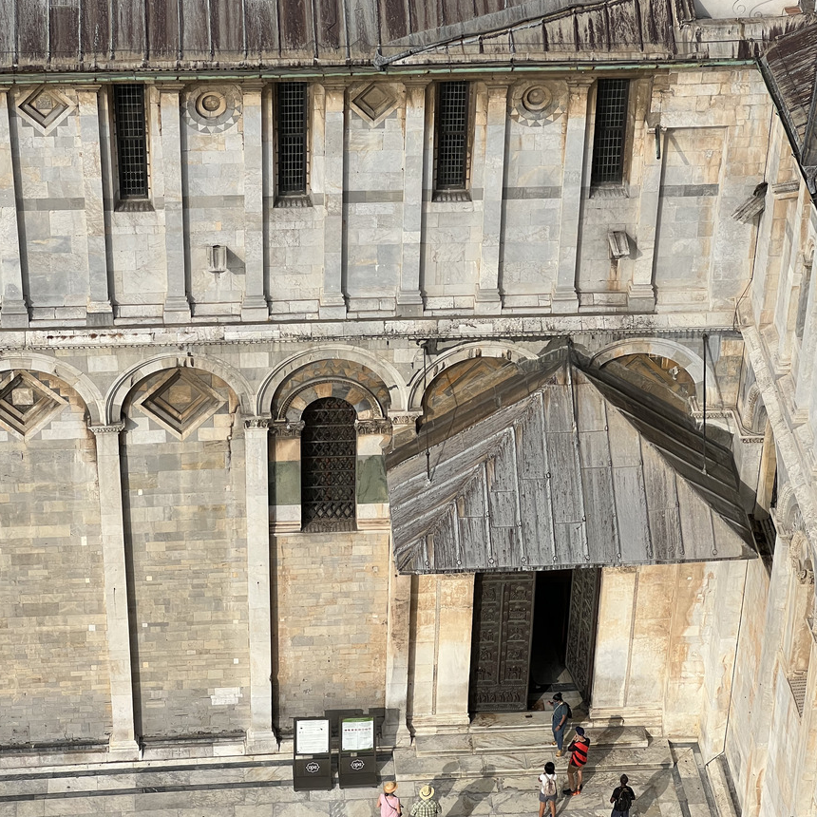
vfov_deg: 18.3
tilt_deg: -34.7
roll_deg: -0.7
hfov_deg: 18.3
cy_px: 414
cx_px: 408
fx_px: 2537
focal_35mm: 95
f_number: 2.8
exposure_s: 1/1206
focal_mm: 9
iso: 32
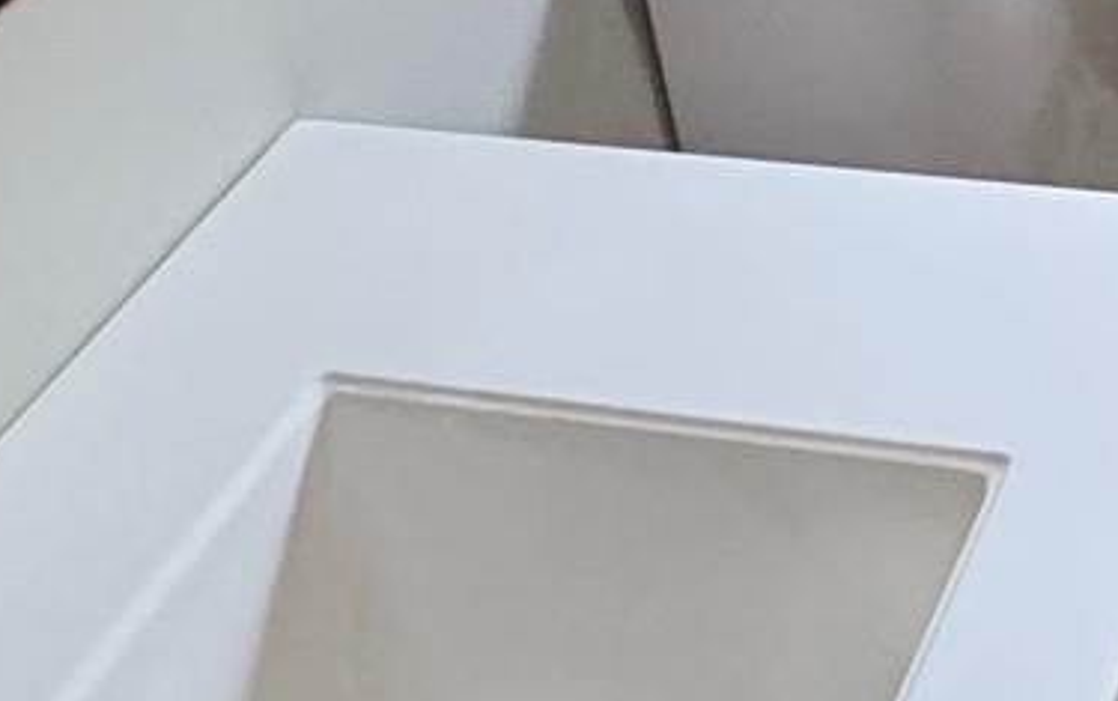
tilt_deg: -14.1
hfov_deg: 23.4
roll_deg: +4.2
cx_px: 1339
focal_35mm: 81
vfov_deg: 12.3
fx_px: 2470
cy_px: -1038
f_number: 2.2
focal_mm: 2.22
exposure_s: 1/120
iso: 320
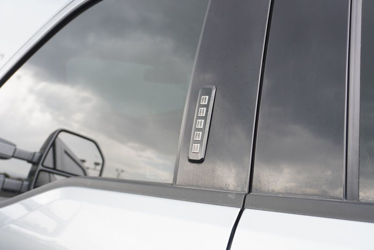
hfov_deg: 59.5
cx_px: 187
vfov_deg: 41.8
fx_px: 327
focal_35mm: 32
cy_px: 125
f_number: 4.5
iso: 100
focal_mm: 21
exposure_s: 1/80
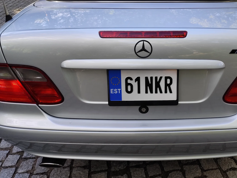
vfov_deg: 43.3
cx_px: 149
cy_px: 55
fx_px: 219
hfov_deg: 56.1
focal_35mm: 32
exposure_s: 1/241
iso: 50
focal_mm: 6.19
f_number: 1.65
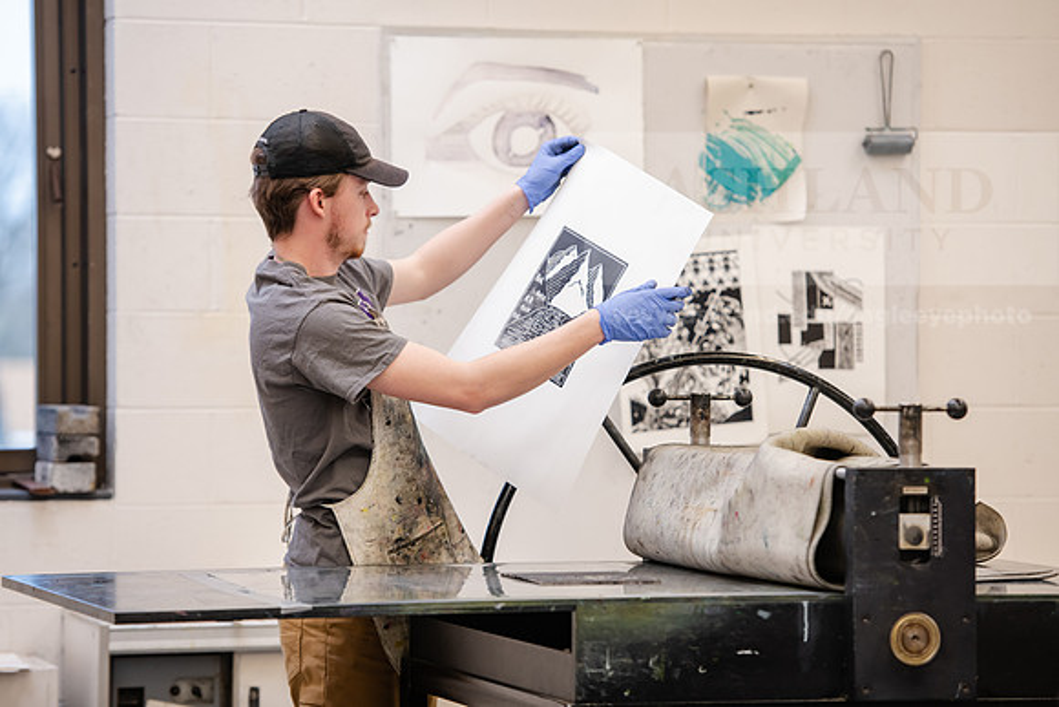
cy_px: 354
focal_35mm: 145
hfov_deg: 14.2
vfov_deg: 9.5
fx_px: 4266
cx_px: 530
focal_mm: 145
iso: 640
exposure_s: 1/200
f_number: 3.2
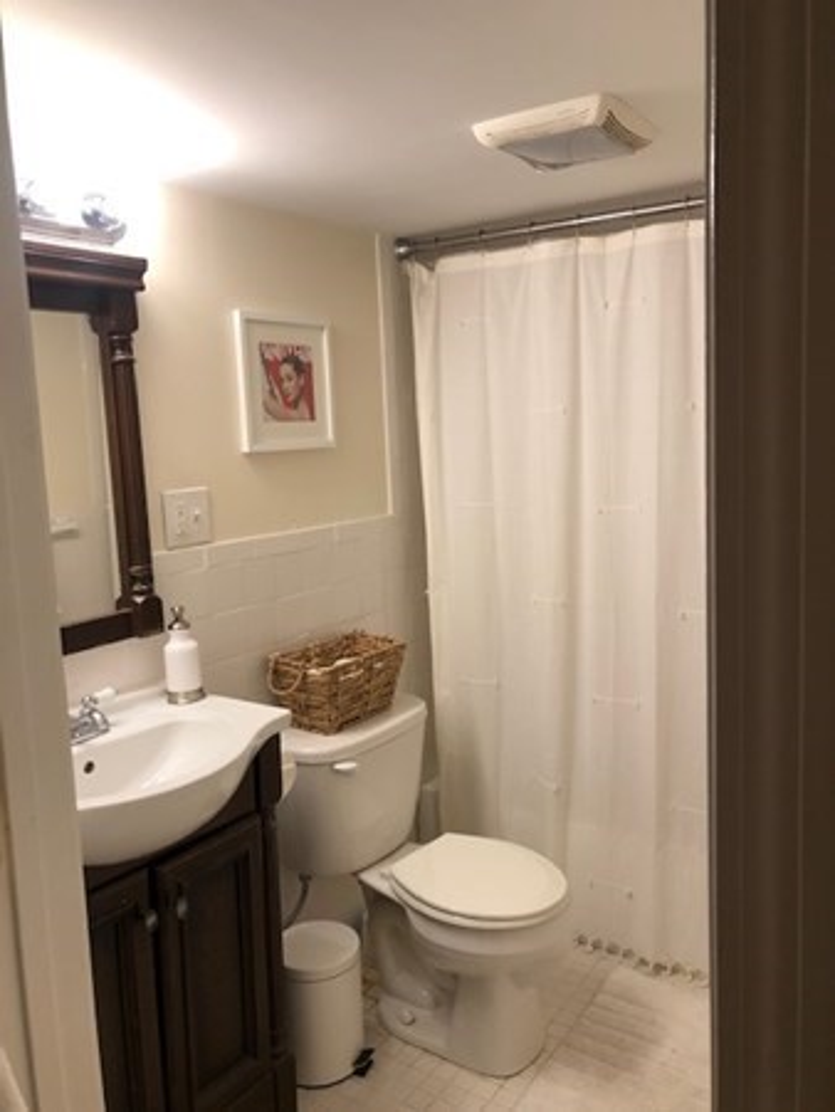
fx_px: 900
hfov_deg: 49.8
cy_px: 556
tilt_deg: -7.3
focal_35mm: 28
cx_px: 418
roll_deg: +1.9
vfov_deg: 63.4
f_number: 1.8
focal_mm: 3.99
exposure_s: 1/30
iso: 32
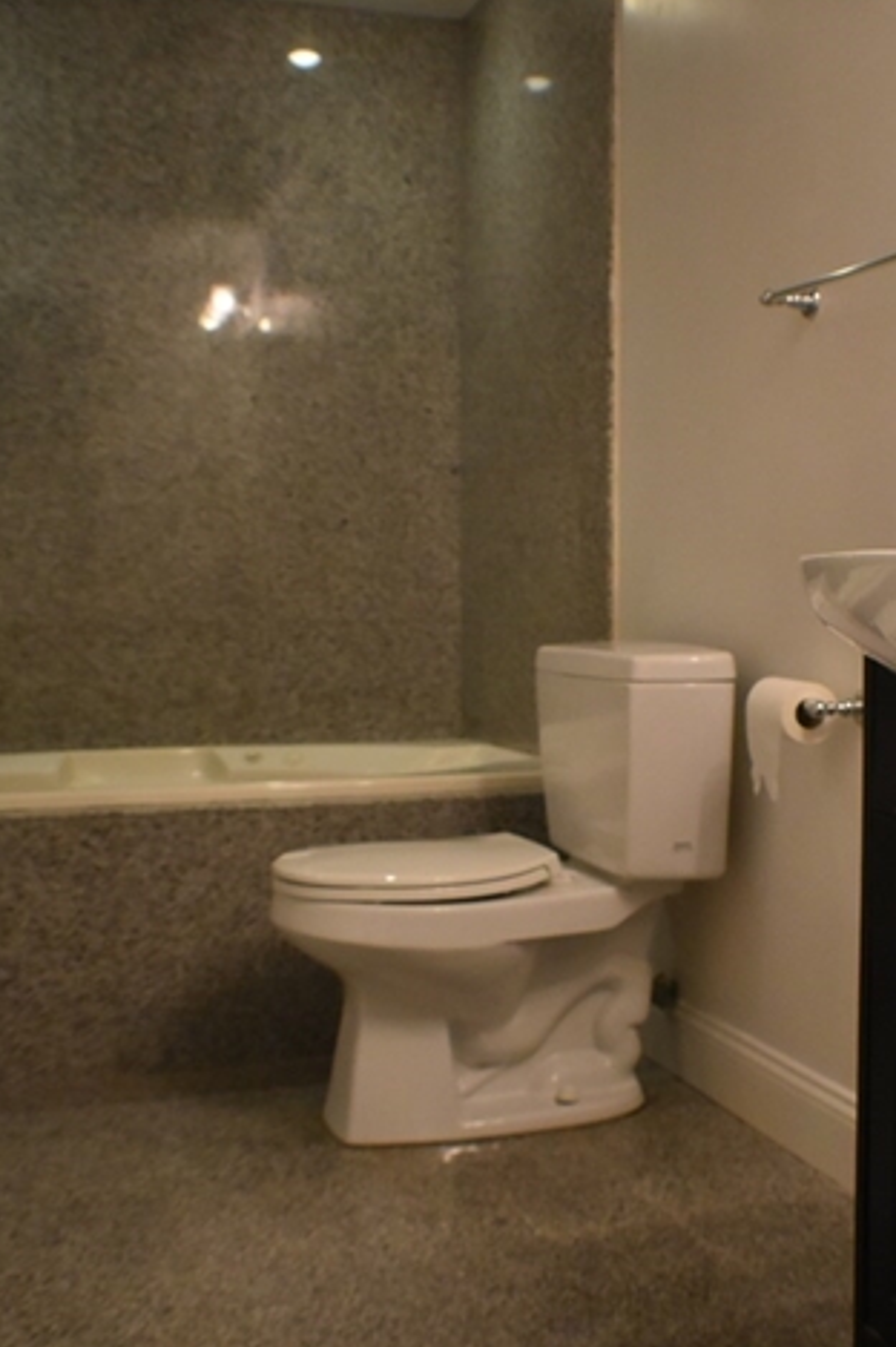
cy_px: 652
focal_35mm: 59
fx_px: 2206
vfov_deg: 34.0
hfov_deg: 22.7
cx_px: 678
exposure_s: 1/125
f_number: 3.8
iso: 1800
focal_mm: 24
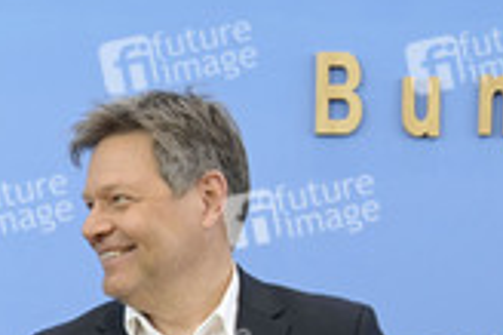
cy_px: 443
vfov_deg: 14.8
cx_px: -87
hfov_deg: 21.6
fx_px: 1228
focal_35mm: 88
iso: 3200
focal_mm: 32
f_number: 6.3
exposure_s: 1/400
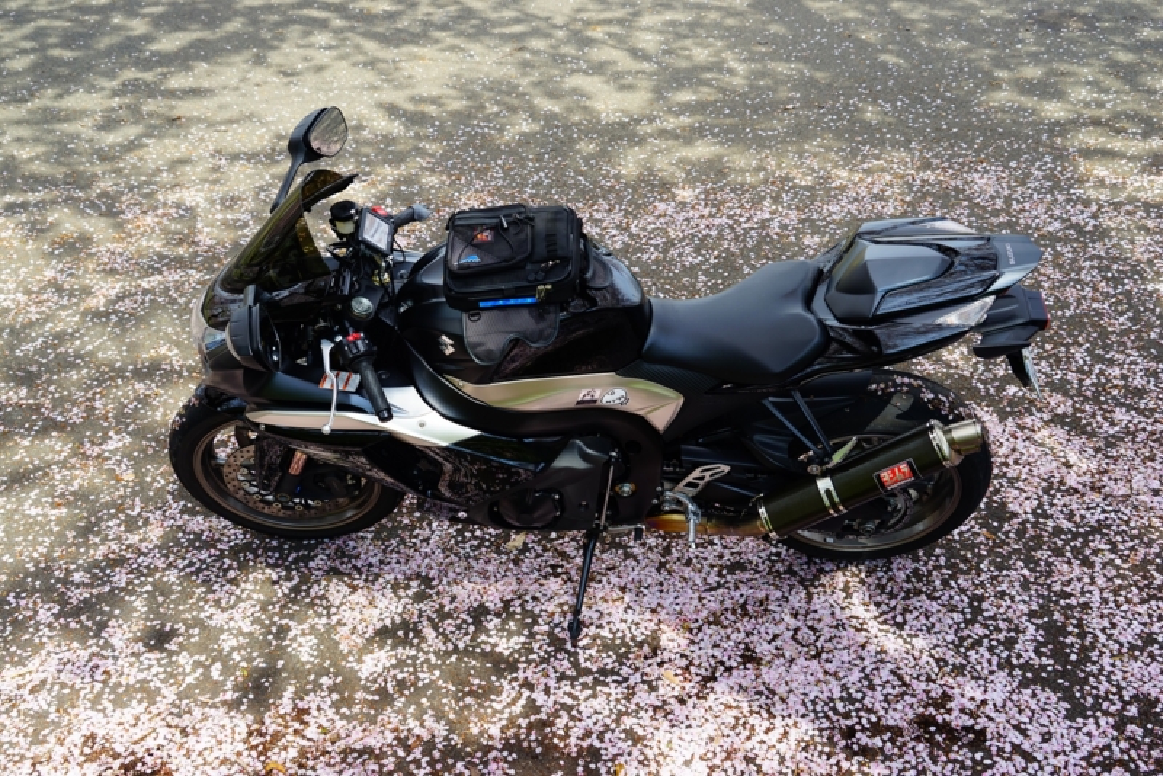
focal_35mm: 37
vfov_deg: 36.0
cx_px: 582
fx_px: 1196
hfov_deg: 51.9
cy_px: 388
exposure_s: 1/100
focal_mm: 37
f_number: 8
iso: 100
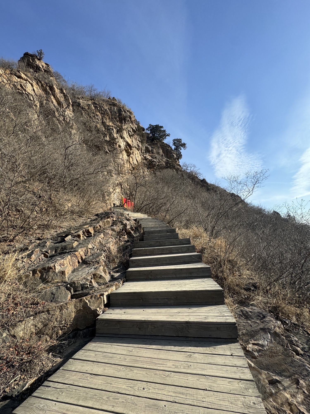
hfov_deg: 85.7
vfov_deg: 102.1
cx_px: 155
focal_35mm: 14
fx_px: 167
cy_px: 207
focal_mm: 2.22
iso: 40
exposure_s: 1/1006
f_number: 2.2
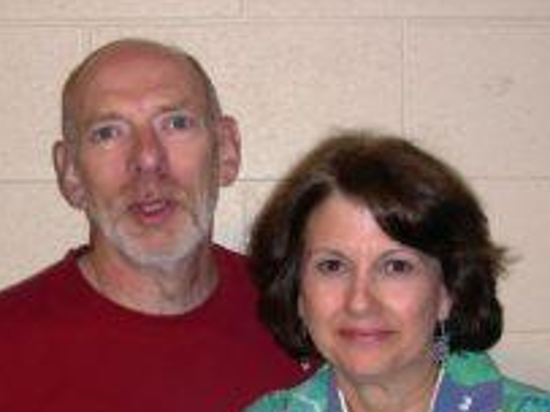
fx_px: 1334
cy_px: 279
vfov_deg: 17.5
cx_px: 249
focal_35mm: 84
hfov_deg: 23.3
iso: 50
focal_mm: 6.3
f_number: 3.5
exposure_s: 1/60.1
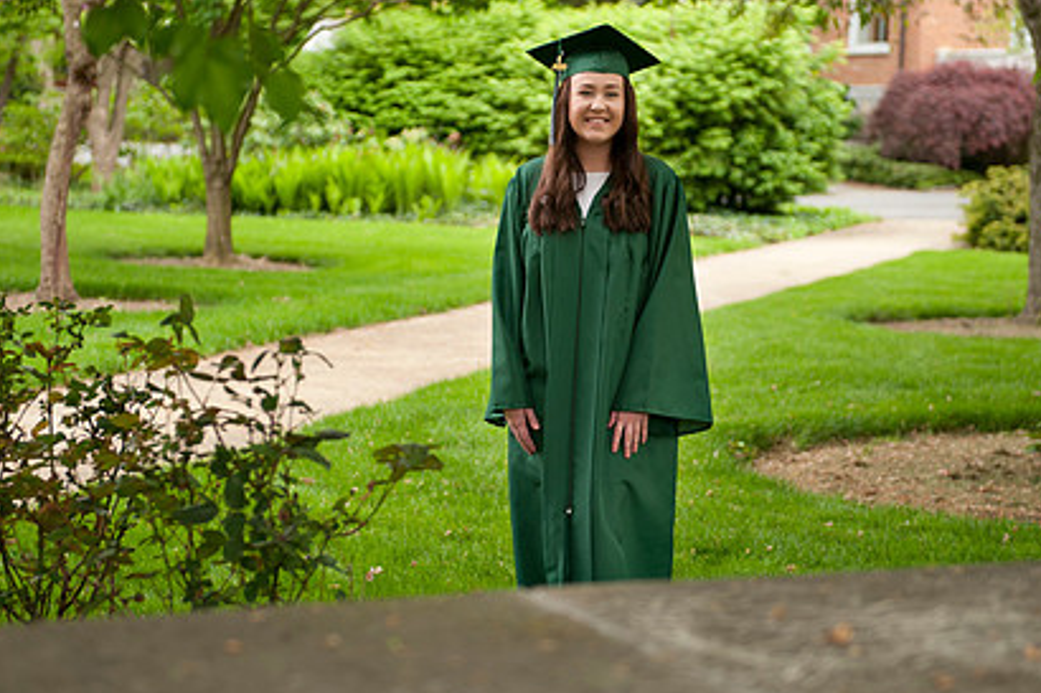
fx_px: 2370
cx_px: 533
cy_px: 279
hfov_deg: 24.8
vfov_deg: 16.6
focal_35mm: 82
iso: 160
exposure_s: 1/60
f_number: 2.8
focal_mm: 58
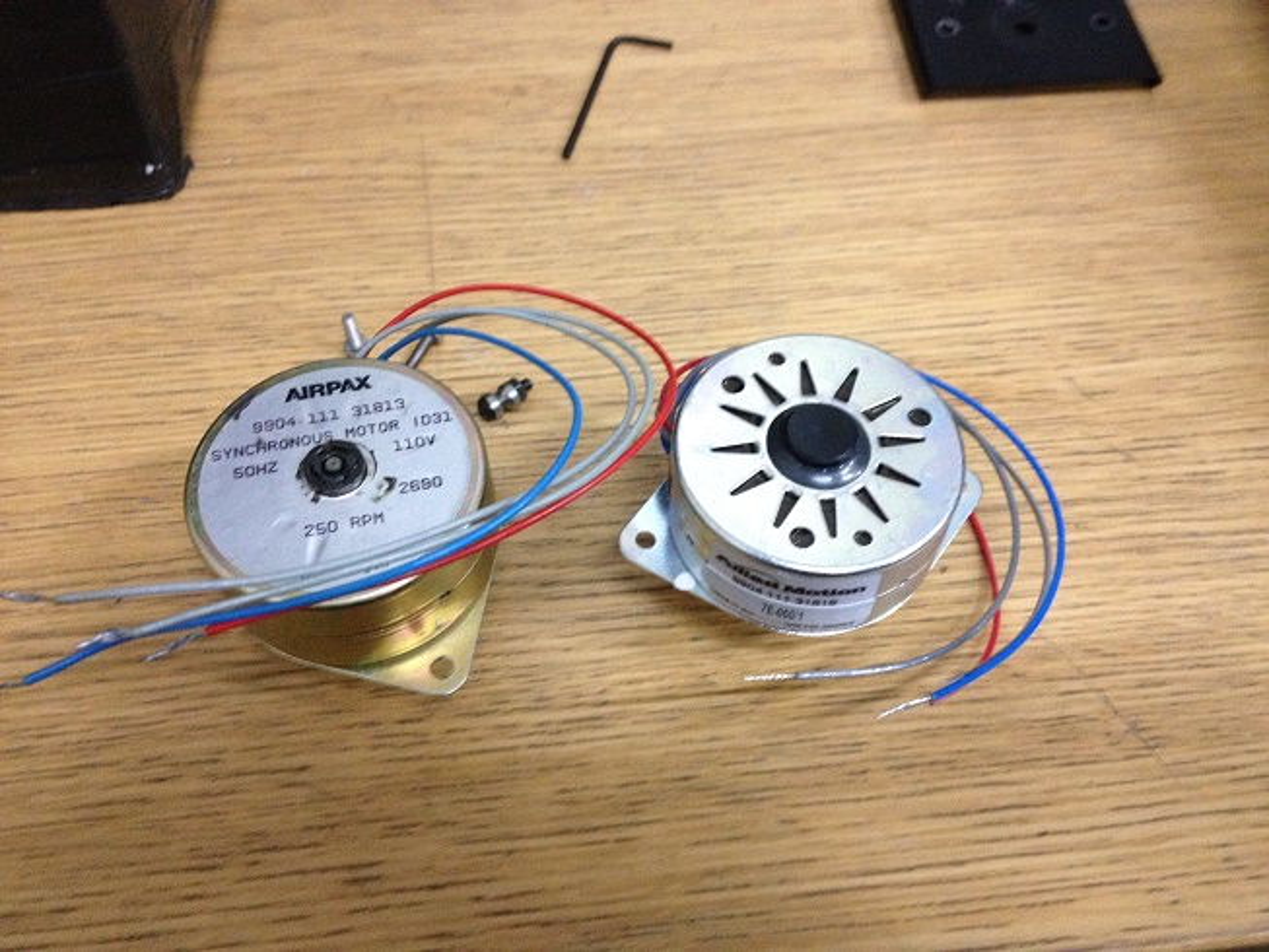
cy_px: 476
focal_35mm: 35
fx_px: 1283
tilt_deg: -56.0
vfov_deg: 40.7
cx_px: 634
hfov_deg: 52.6
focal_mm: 4.28
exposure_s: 1/20
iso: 400
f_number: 2.4
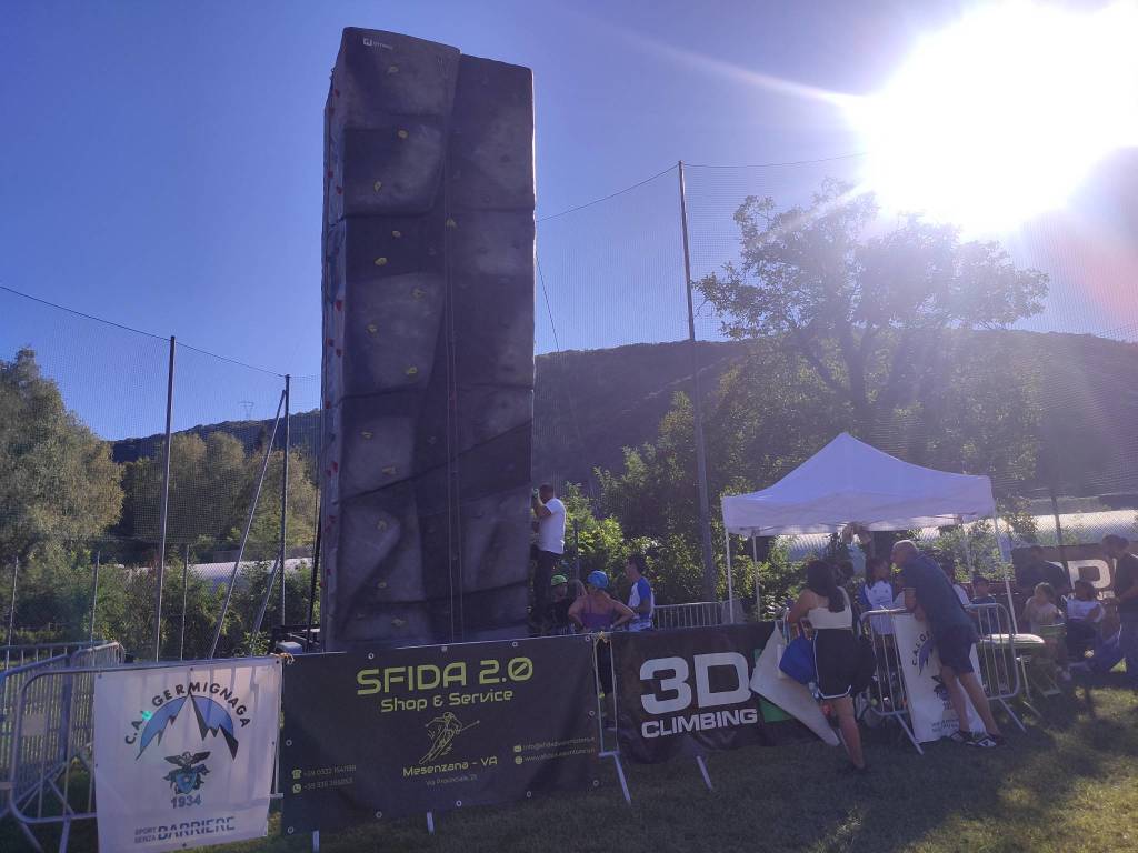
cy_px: 426
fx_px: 822
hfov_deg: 69.4
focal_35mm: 25
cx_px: 569
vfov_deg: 54.9
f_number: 1.9
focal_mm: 6.04
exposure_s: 1/1804
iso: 50
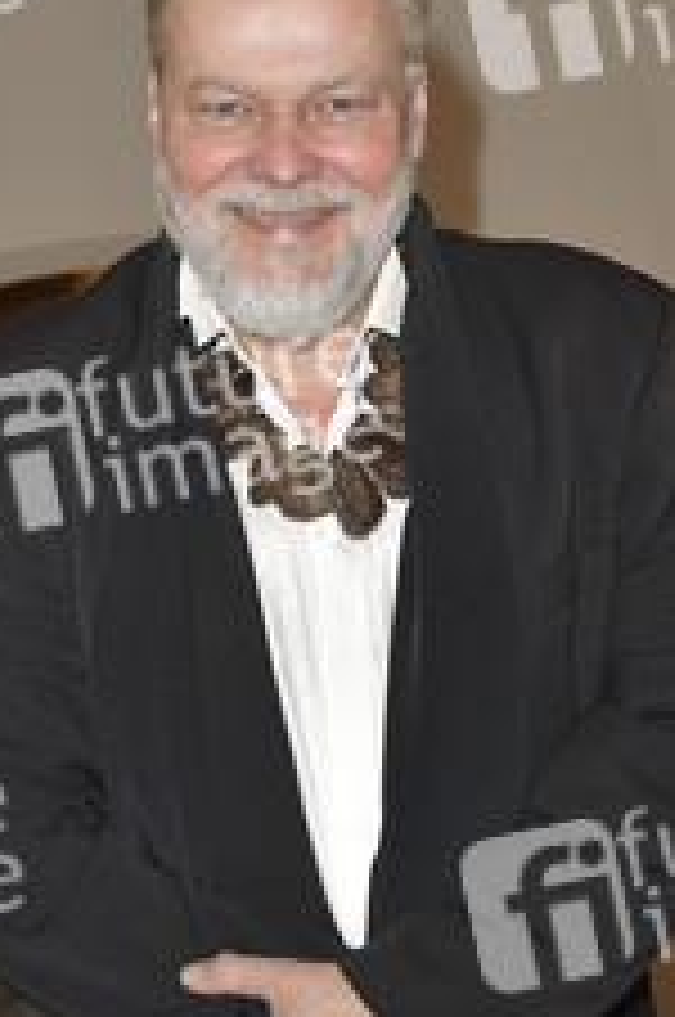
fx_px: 2398
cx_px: 284
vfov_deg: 23.9
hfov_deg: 16.0
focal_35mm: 85
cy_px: 662
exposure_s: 1/200
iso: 1250
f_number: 5.6
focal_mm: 48
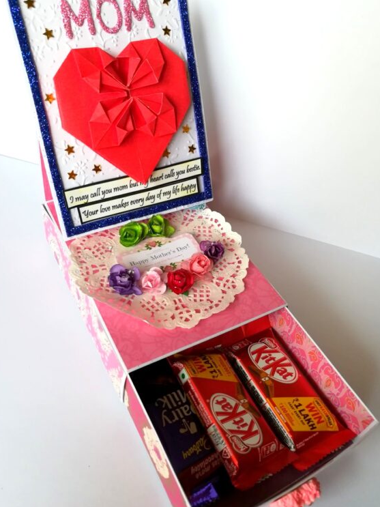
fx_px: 410
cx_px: 186
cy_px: 251
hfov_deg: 49.7
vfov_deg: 63.5
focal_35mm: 28
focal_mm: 3.83
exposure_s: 1/60
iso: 64
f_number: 2.2
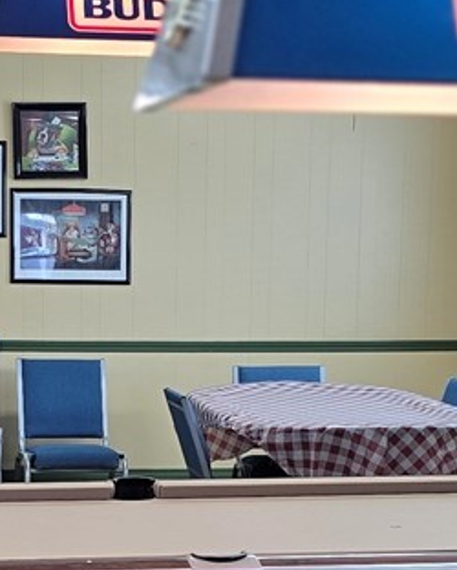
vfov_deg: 16.3
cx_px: 139
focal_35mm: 115
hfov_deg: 13.4
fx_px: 1942
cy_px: 588
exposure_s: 1/120
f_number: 1.7
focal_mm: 6.3
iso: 125
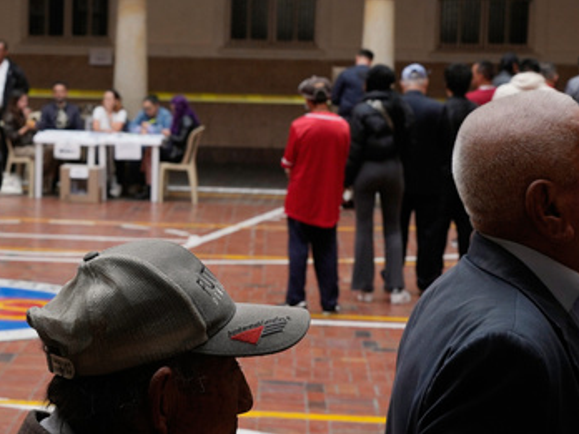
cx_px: 72
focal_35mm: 99
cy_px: 176
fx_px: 1656
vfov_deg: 14.9
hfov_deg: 19.5
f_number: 6.3
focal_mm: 35
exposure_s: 1/200
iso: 400
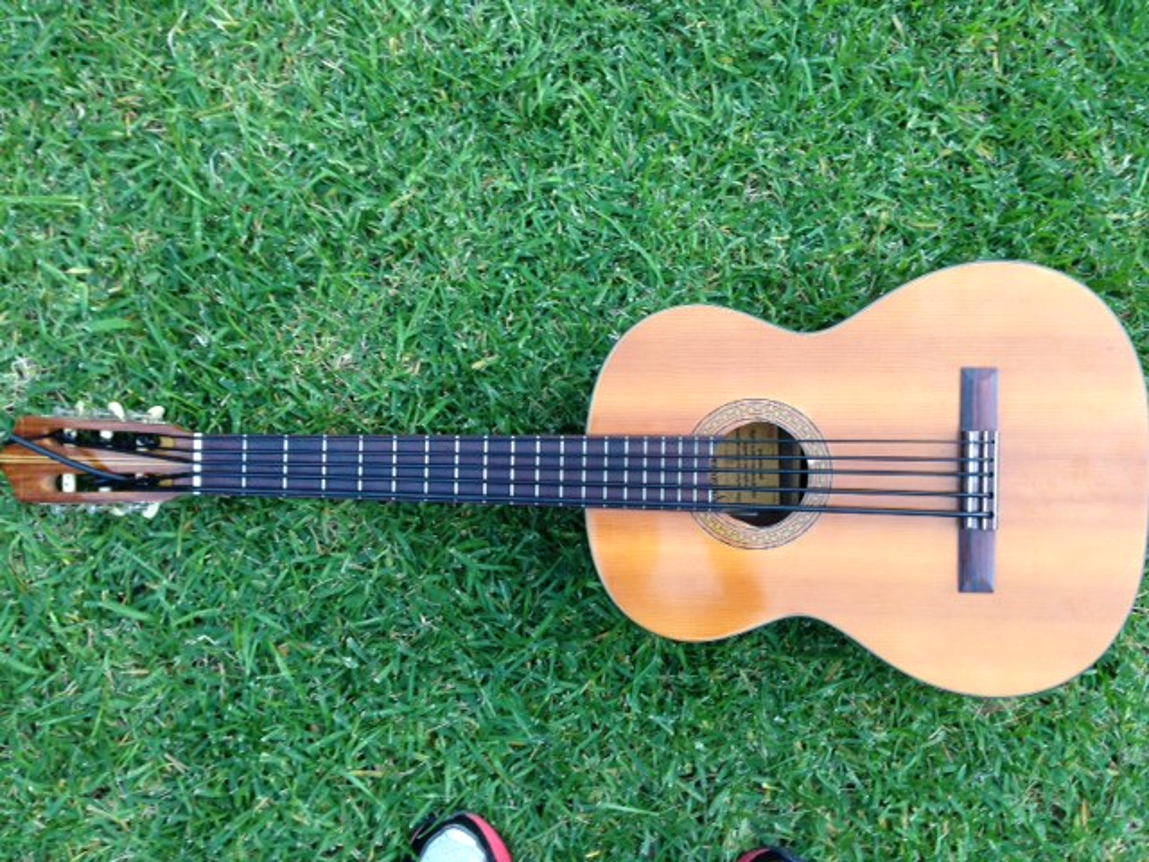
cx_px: 574
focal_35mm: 33
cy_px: 431
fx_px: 1095
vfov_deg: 42.9
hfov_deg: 55.4
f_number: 2.4
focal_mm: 4.13
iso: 64
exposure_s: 1/20
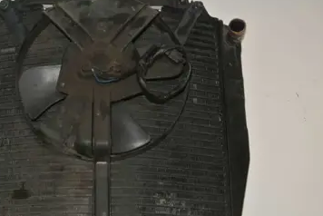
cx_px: 100
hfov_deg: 28.2
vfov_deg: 19.2
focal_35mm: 71
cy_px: 128
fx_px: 638
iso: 200
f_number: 4.5
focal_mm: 17.5
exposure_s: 1/60
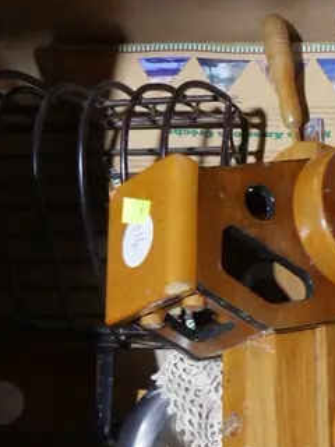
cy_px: 342
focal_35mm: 96
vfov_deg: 20.3
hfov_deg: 15.4
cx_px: 232
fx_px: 1239
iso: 640
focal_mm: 15
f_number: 3.6
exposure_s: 1/60
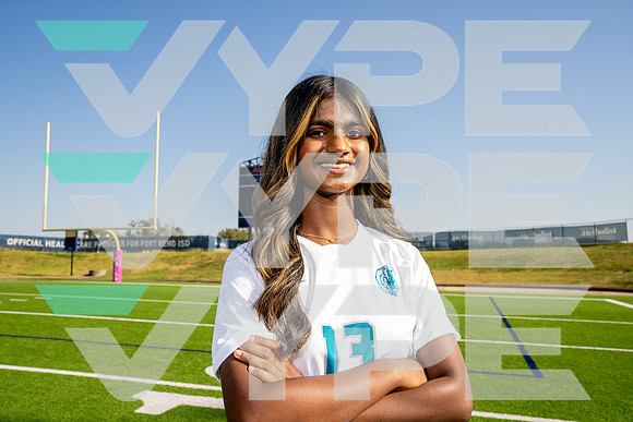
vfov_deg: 45.0
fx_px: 510
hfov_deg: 63.6
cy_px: 211
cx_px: 316
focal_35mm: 29
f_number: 7.1
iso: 50
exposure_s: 1/125
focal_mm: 29
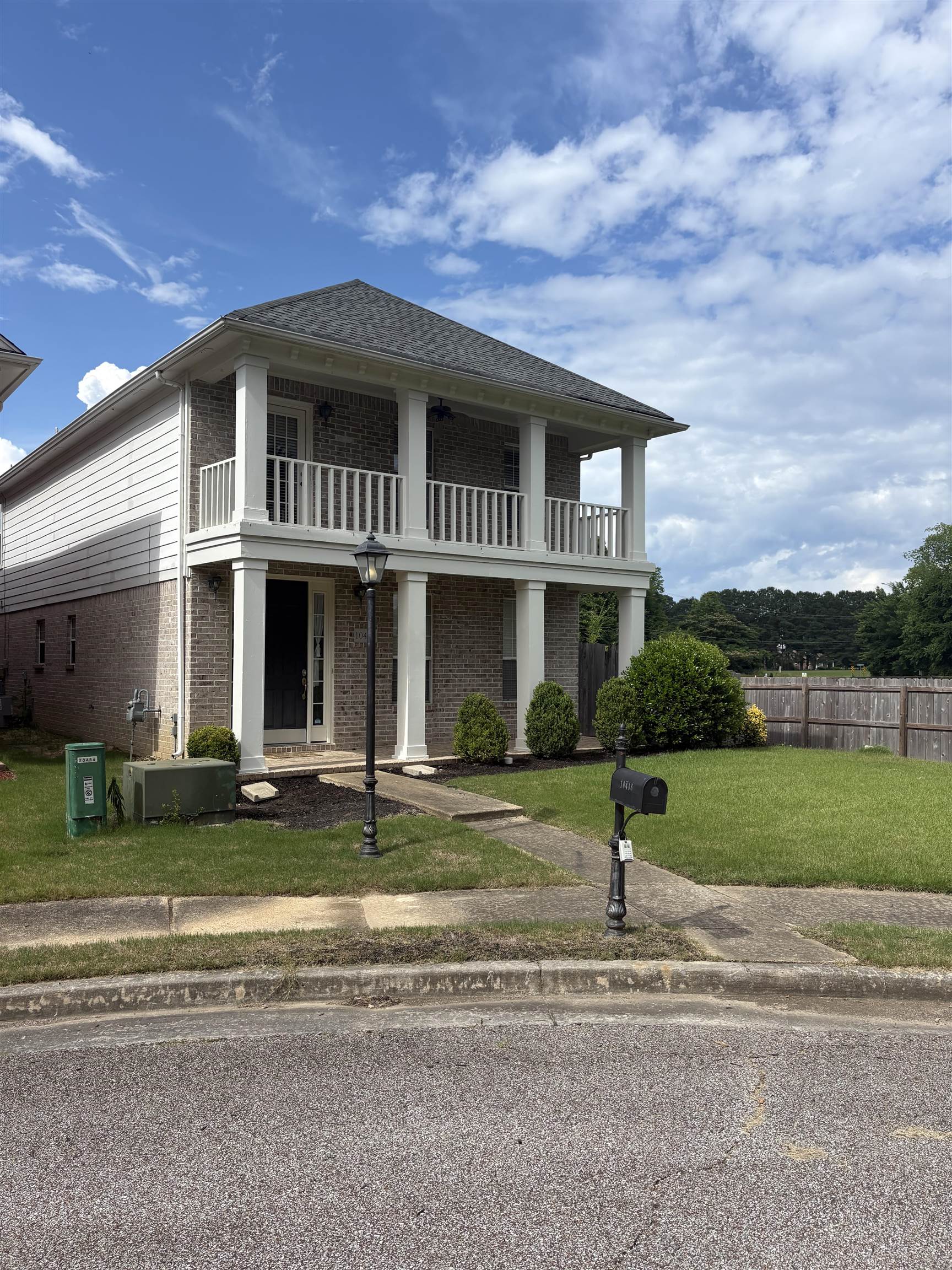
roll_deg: -0.3
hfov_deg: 53.1
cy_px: 635
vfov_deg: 67.3
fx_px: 953
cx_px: 476
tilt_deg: +1.1
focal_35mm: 26
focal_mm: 5.96
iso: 50
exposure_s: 1/3831
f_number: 1.6
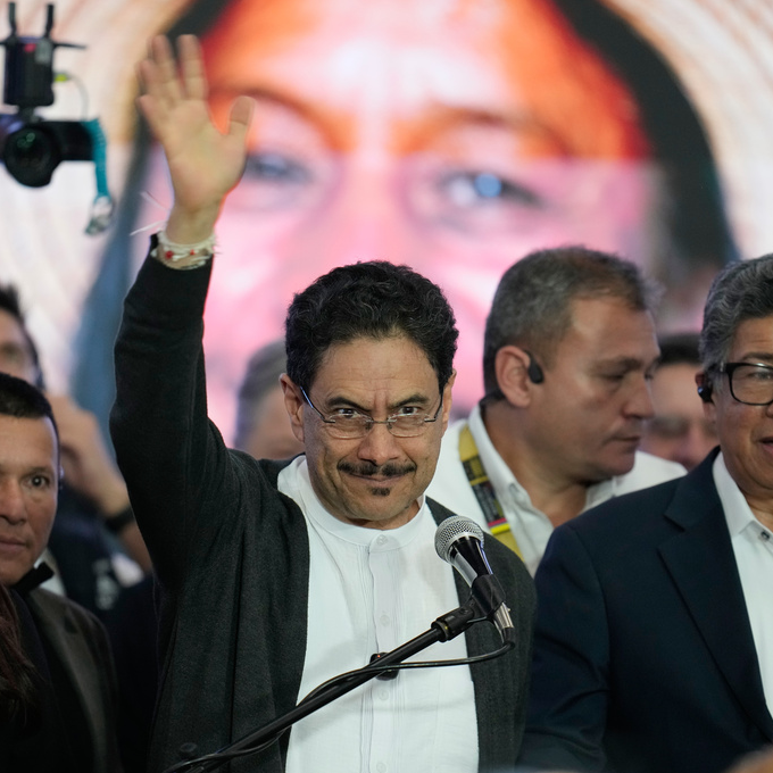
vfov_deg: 3.4
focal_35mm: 512
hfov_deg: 3.4
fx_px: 12935
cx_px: 308
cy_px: 386
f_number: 2.8
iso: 3200
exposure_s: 1/200
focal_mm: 400
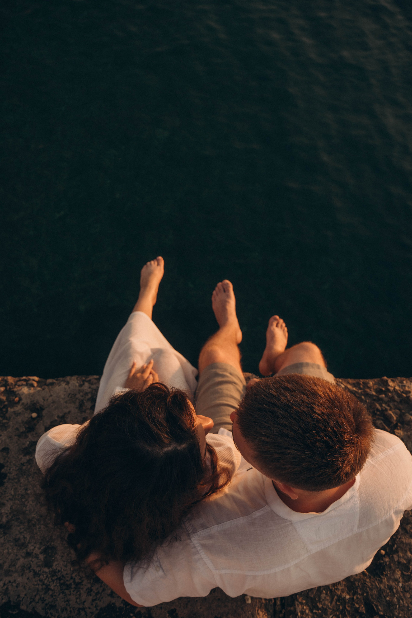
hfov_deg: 42.3
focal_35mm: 31
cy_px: 309
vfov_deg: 60.3
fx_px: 532
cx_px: 206
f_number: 7.1
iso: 200
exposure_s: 1/200
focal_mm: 31
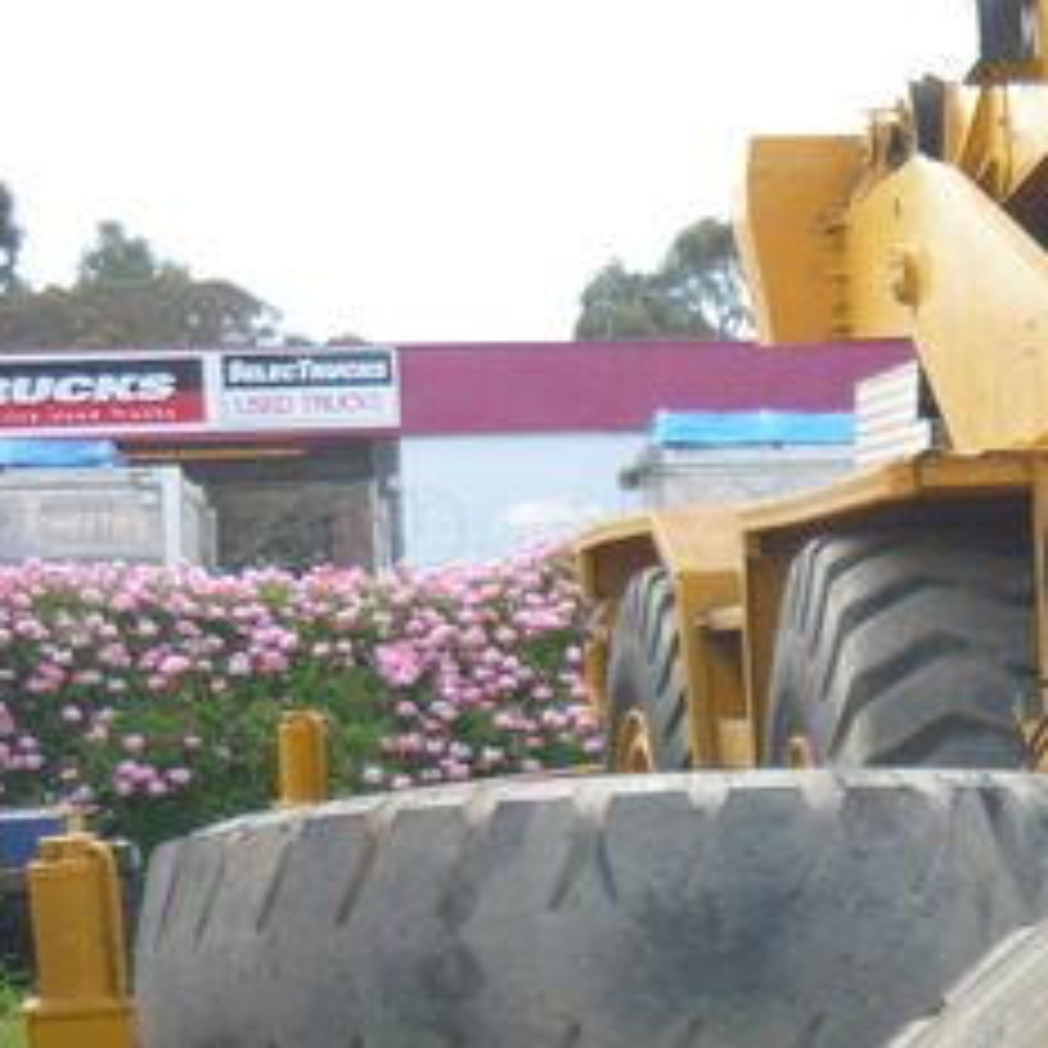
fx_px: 3425
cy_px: 1115
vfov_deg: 16.9
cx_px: 1336
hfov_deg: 16.5
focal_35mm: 100
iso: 100
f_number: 2.8
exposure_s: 1/400
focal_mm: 5.5
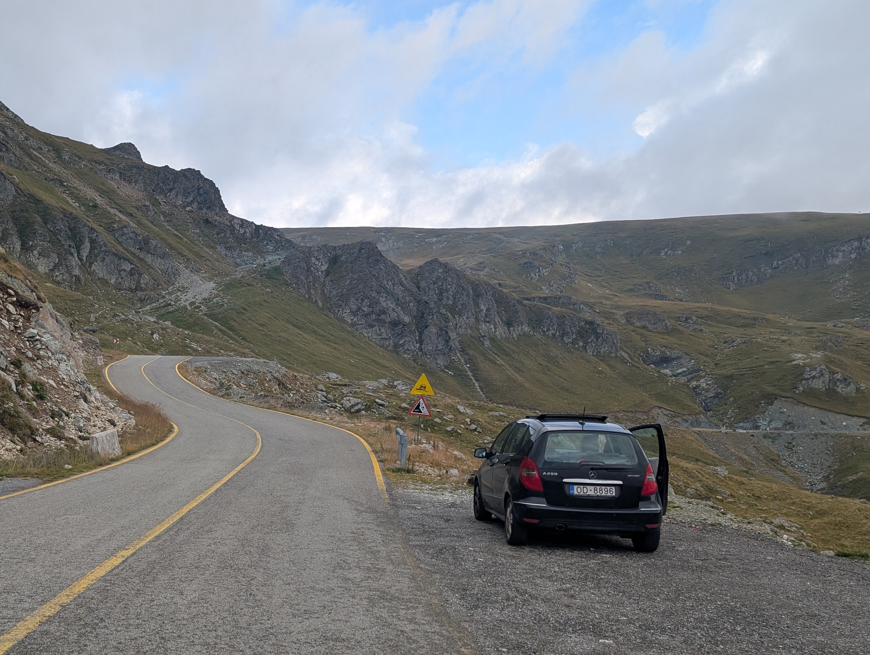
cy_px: 360
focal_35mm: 38
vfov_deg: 37.8
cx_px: 242
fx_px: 956
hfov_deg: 47.5
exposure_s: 1/536
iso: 20
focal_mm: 6.9
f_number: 1.68
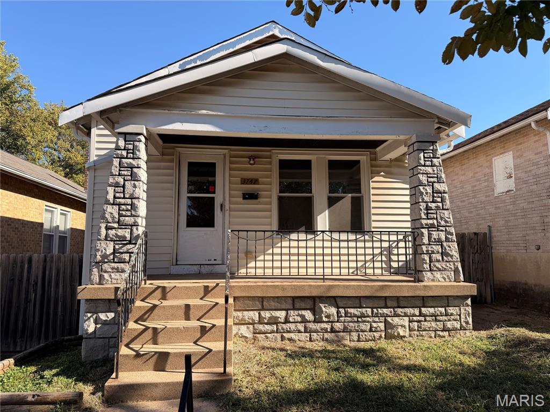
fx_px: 381
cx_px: 275
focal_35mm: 24
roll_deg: -0.6
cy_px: 206
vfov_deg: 56.8
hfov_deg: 71.6
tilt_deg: +6.2
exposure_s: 1/2525
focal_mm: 6.76
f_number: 1.78
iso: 80
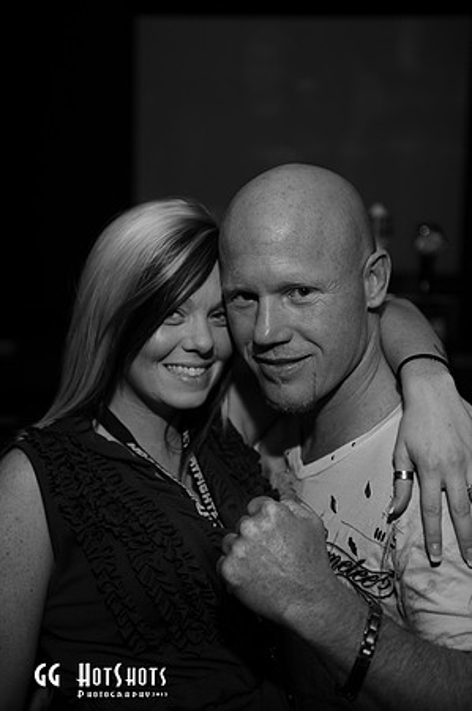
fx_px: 986
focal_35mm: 50
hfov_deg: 26.9
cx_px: 236
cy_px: 356
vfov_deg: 39.6
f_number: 2.8
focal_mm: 50
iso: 250
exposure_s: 1/250
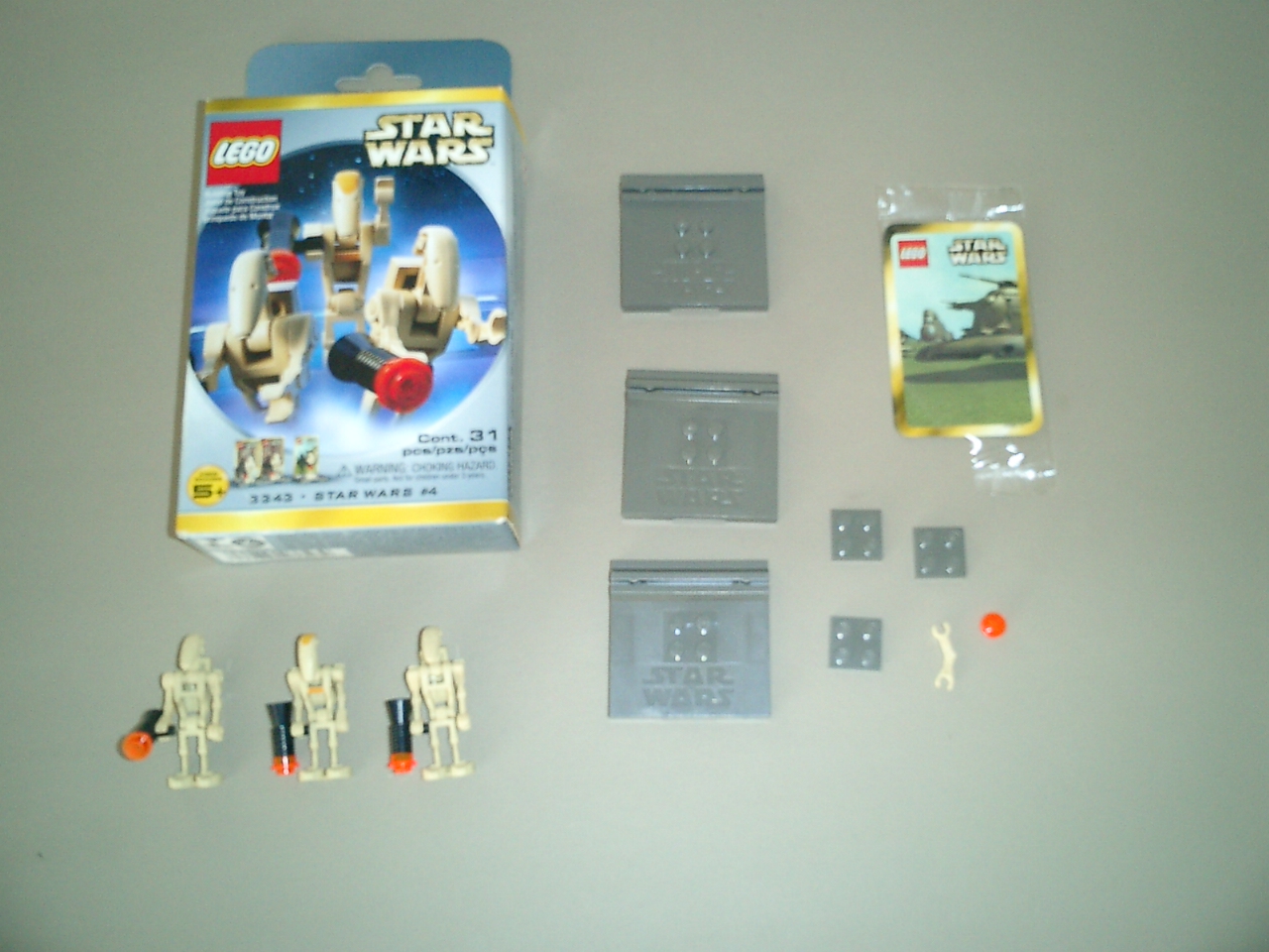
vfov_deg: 39.7
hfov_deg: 51.4
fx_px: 1320
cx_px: 634
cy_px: 476
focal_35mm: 36
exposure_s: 1/30
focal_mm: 7.5
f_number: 3.2
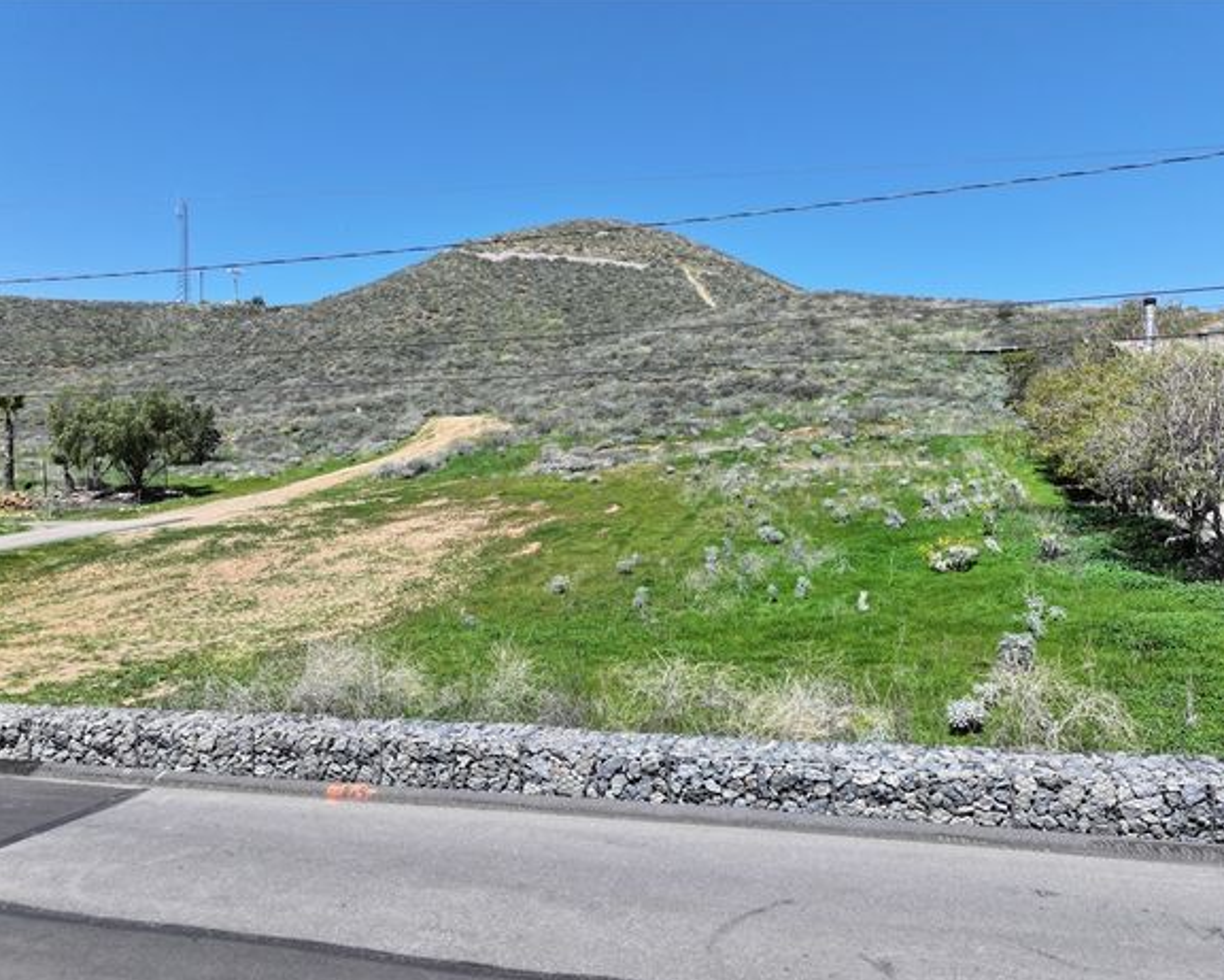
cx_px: 642
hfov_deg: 66.0
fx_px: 942
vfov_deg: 54.9
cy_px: 503
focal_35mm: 26
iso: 100
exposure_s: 1/1600
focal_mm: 12.29
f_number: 2.8
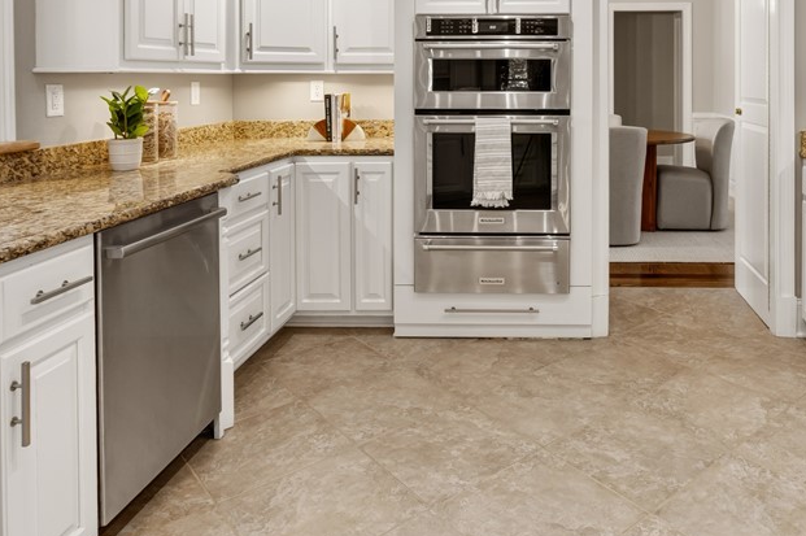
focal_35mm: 28
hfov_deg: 63.7
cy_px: 88
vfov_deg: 43.6
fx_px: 626
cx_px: 542
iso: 1000
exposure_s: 1/4
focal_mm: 16
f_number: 9
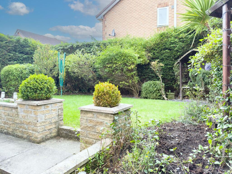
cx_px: 116
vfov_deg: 56.8
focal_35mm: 24
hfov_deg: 71.6
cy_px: 87
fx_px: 161
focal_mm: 6.76
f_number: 1.8
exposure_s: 1/200
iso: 64
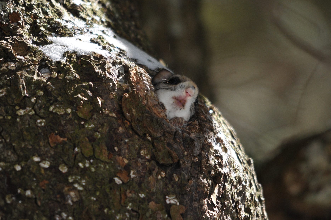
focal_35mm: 823
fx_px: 7557
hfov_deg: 2.5
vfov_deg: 1.7
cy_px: 105
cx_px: 164
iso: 500
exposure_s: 1/400
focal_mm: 500
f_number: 6.3
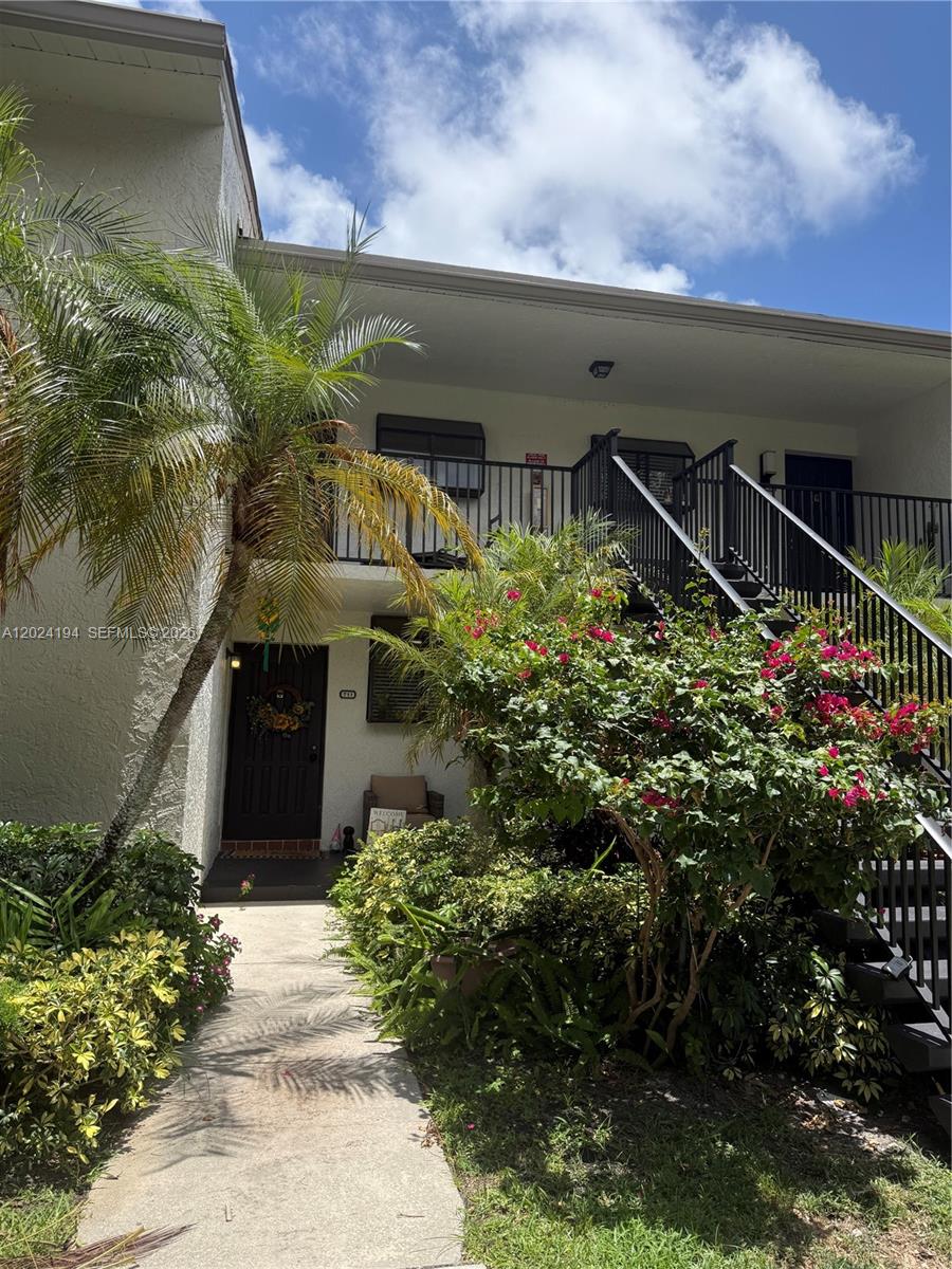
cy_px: 634
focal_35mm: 24
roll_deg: -1.7
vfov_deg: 71.6
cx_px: 476
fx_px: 880
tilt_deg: +7.0
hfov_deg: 56.8
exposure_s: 1/4673
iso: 100
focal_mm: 6.76
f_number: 1.78
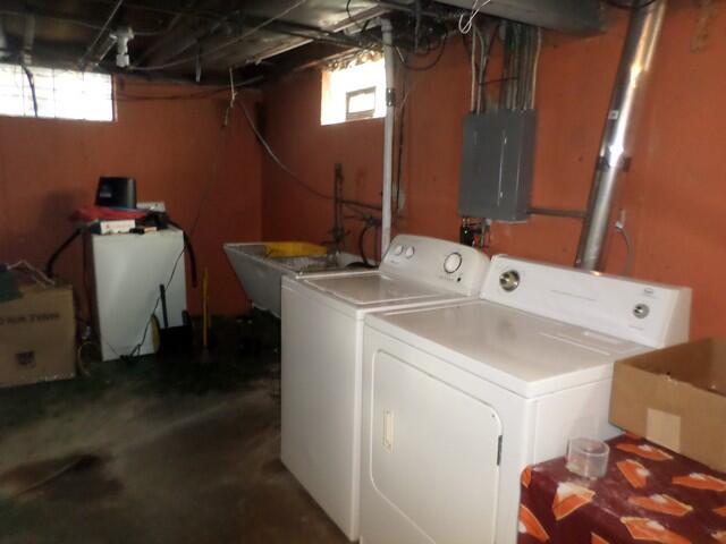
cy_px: 272
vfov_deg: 54.9
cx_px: 363
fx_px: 524
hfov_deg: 69.4
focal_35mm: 25
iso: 400
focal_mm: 4.5
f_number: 2.5
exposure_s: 1/30
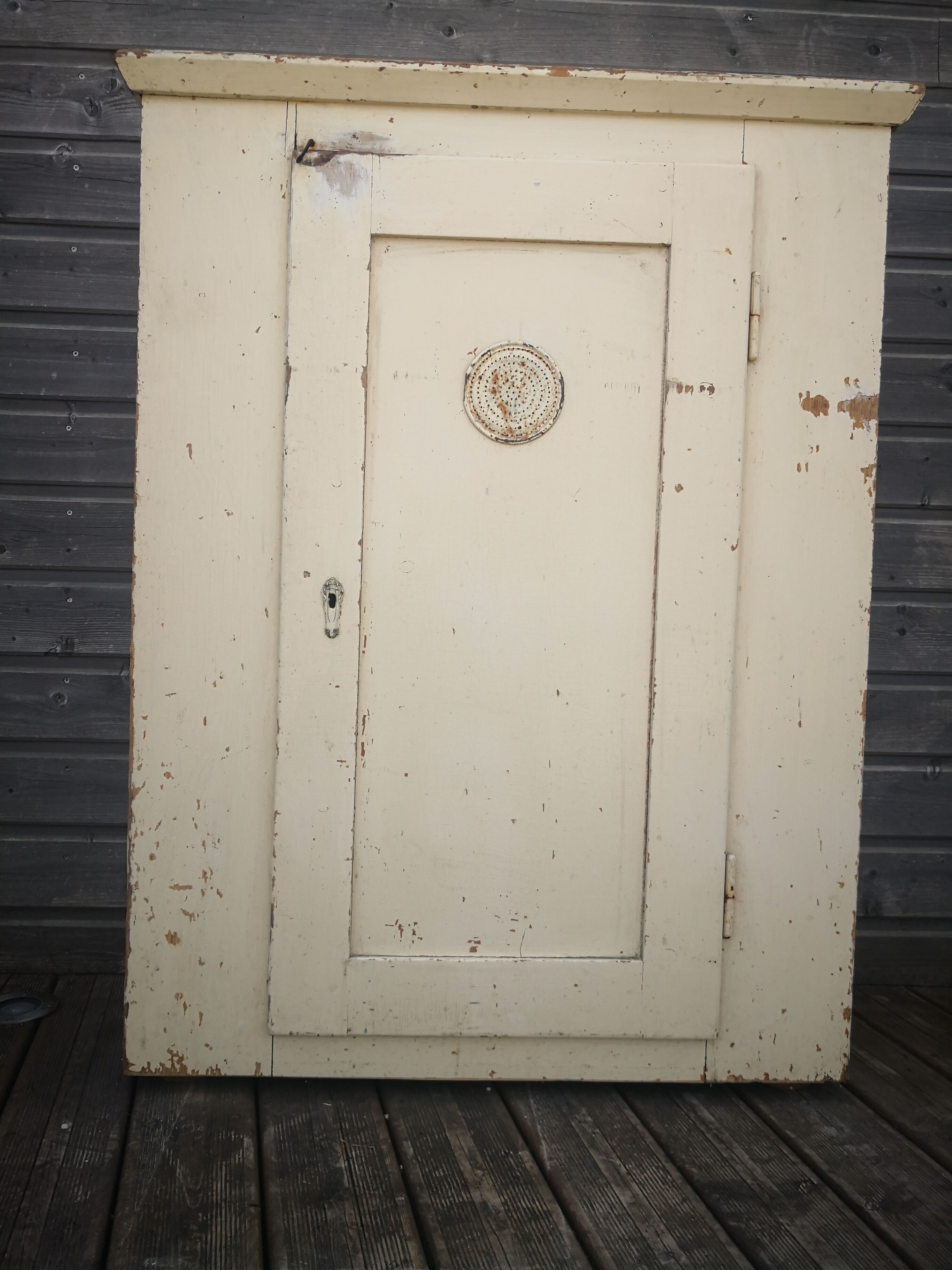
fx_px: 990
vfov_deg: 65.3
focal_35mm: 27
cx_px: 476
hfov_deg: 51.4
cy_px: 635
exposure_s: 1/849
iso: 50
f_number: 1.6
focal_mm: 3.95
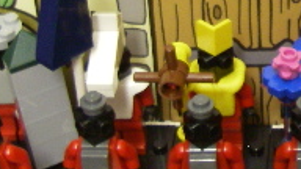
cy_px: -23
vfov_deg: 8.7
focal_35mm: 138
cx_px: 364
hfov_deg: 15.0
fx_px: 1101
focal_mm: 6.3
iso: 250
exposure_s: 1/4
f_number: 3.3
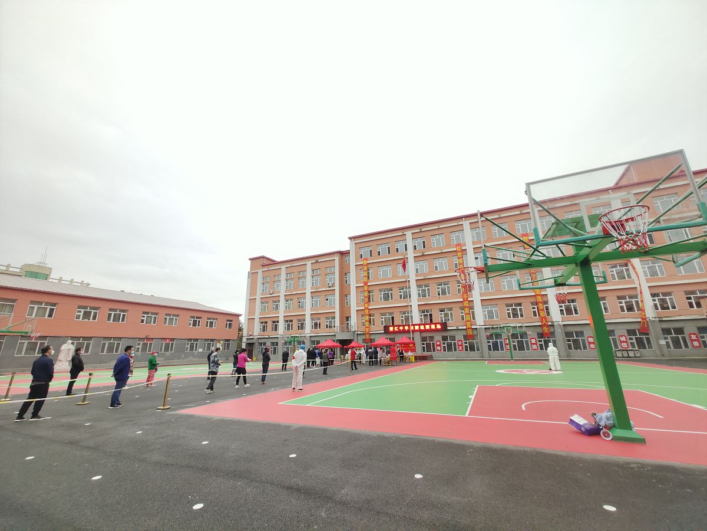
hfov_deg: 102.1
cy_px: 266
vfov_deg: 85.7
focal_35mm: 14
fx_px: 286
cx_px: 354
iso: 311
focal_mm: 2.59
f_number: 2.2
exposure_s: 1/50
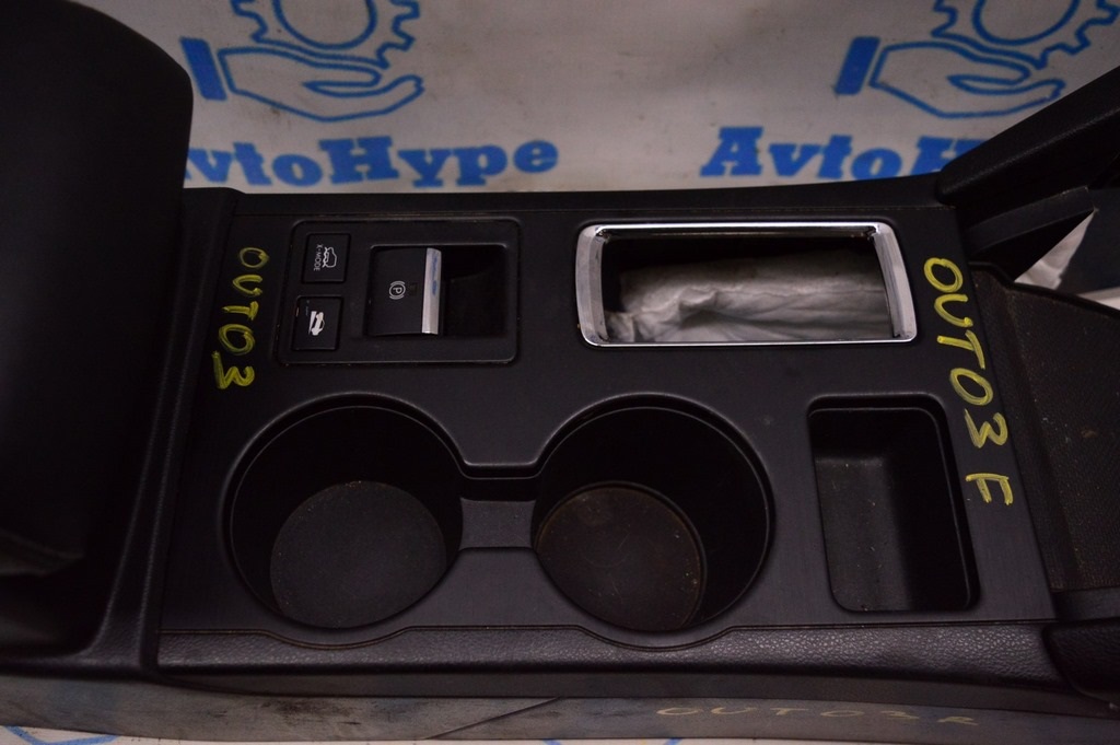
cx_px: 560
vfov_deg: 41.6
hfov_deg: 59.5
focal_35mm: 32
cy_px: 372
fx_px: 979
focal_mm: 21
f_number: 4
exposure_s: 1/400
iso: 1600
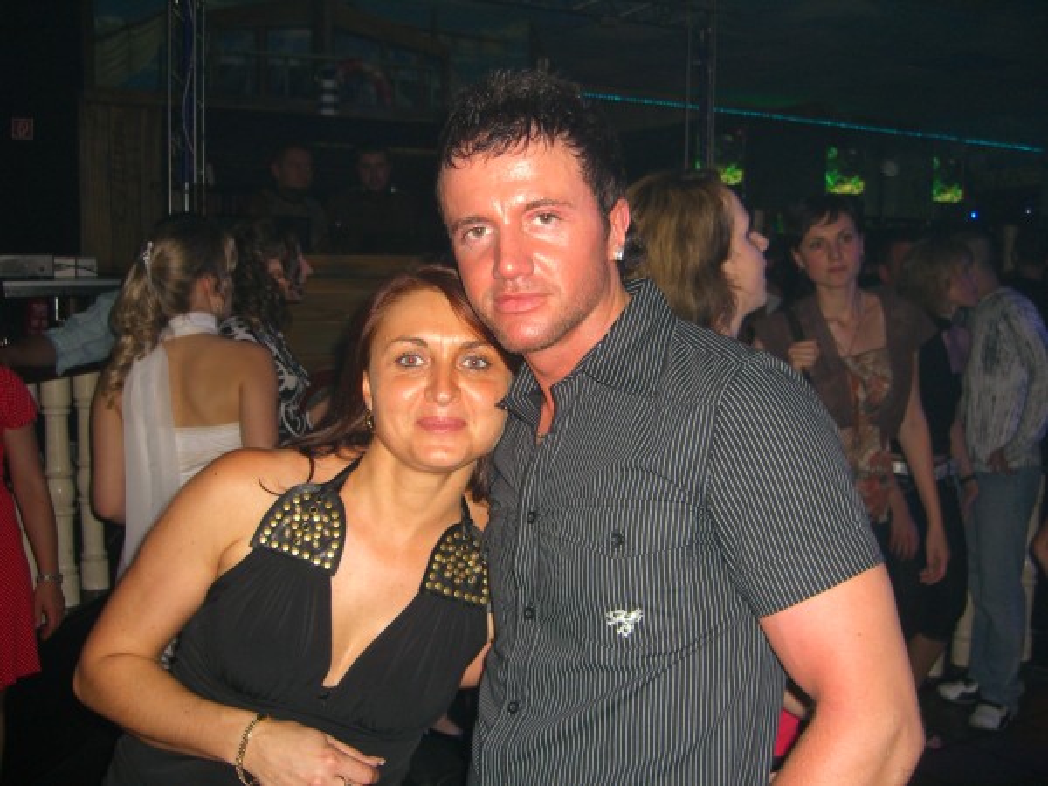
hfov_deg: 49.0
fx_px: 1150
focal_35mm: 38
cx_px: 524
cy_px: 393
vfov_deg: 37.7
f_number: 2.8
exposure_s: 1/60
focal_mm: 7.9
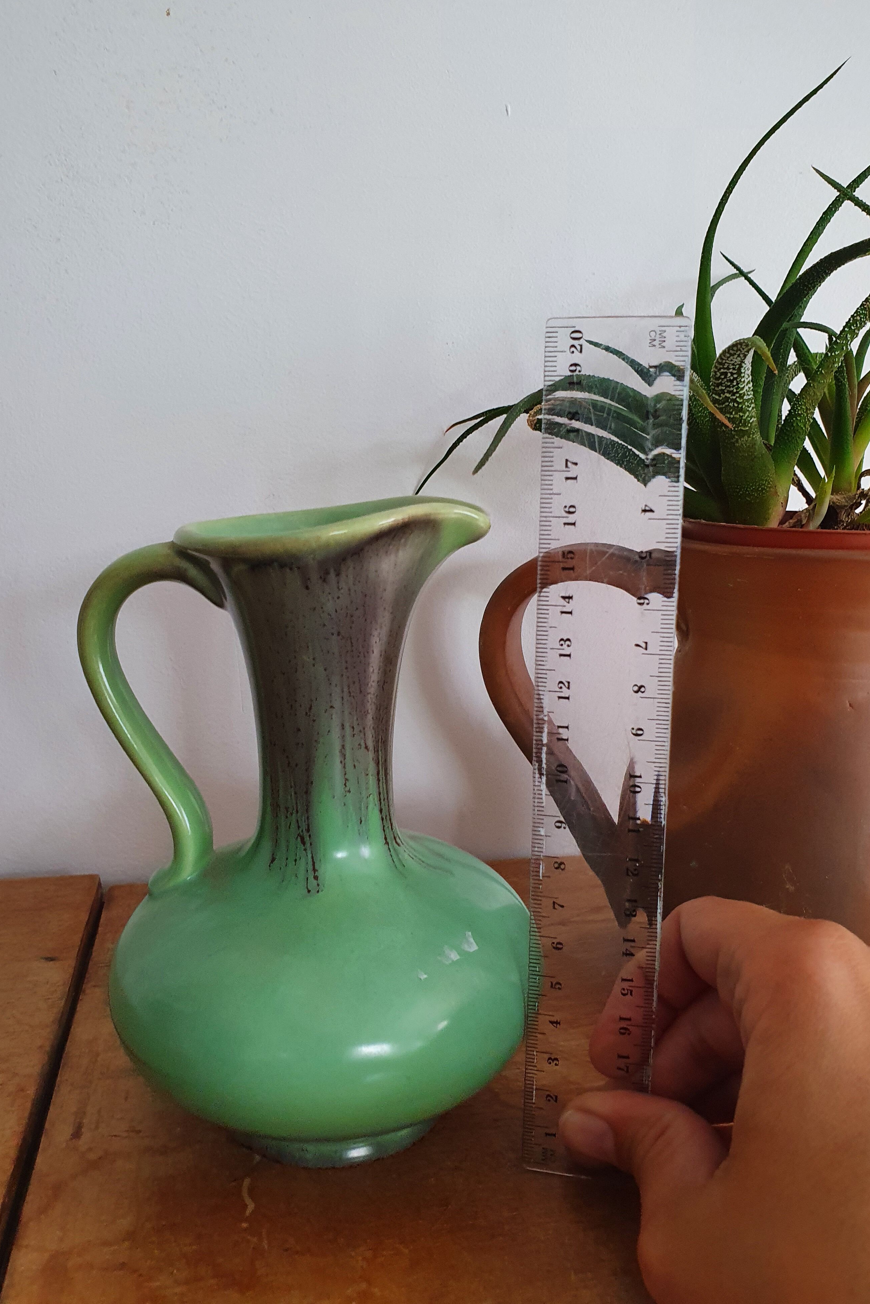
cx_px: 441
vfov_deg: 65.5
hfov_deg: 46.4
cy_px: 634
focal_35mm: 28
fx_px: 1015
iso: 320
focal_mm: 4.32
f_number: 2.4
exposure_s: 1/50
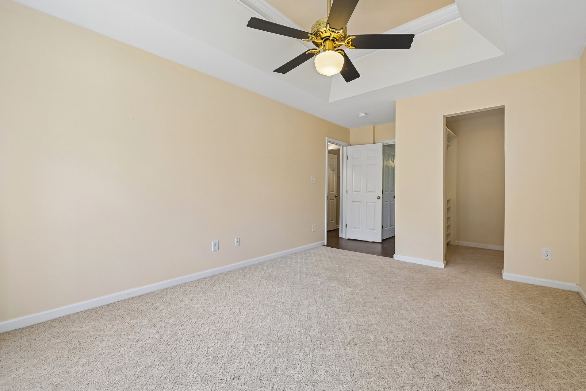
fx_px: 244
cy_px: 189
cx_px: 313
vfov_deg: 77.3
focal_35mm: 15
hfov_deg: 100.2
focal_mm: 14
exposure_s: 1/30
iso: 100
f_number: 8
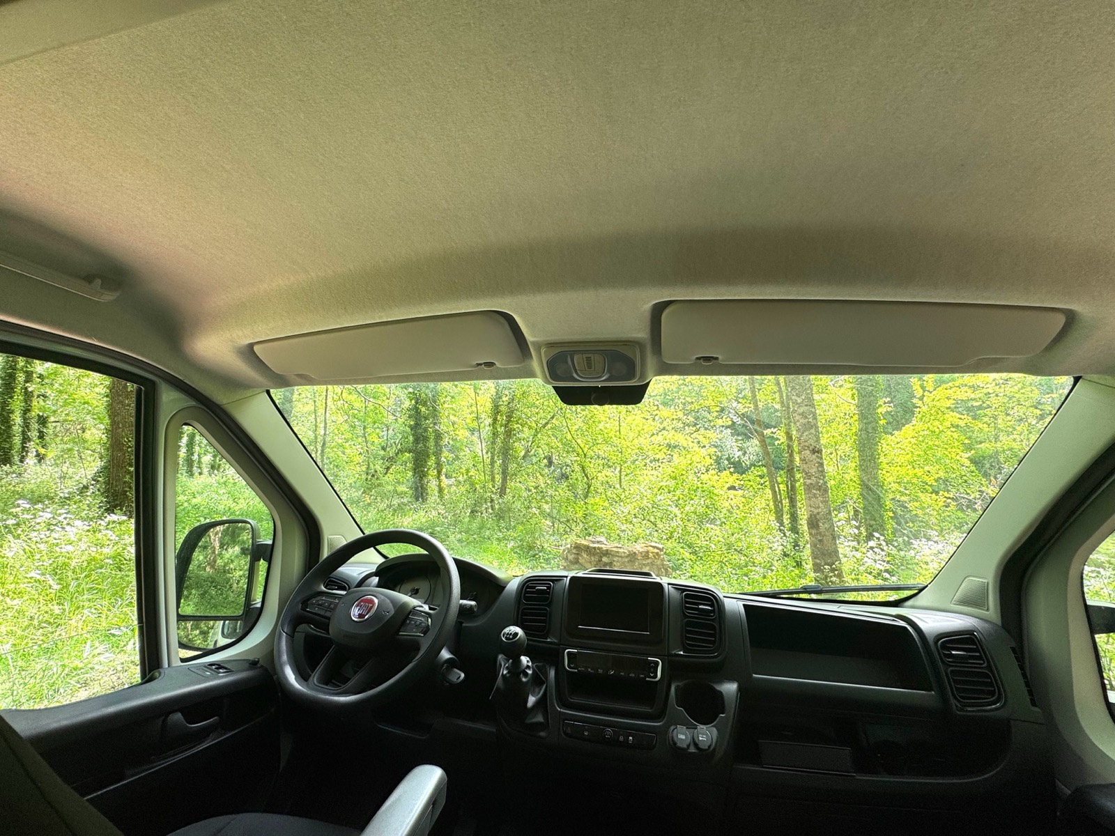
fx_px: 451
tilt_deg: +2.5
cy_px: 418
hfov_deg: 102.1
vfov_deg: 85.7
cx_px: 558
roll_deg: +1.9
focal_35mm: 14
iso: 40
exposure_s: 1/99
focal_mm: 2.22
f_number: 2.2
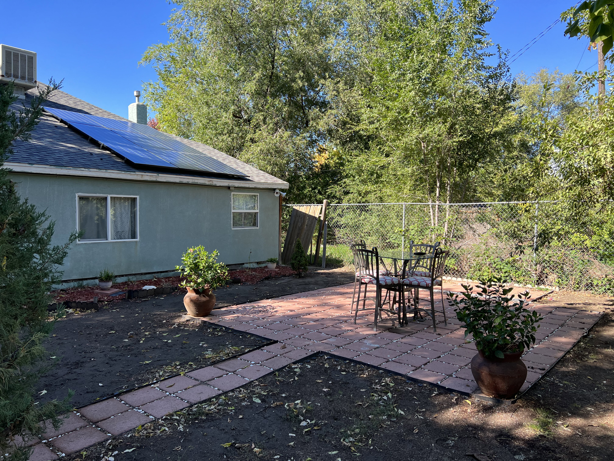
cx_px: 307
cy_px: 230
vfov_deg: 53.1
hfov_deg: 67.3
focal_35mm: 26
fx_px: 461
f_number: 1.5
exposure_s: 1/853
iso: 50
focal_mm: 5.7
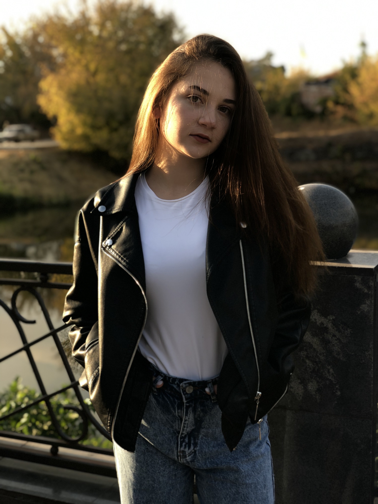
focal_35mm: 52
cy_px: 252
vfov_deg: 36.8
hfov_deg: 28.0
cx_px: 189
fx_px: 757
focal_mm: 6
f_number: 2.4
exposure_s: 1/120
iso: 16
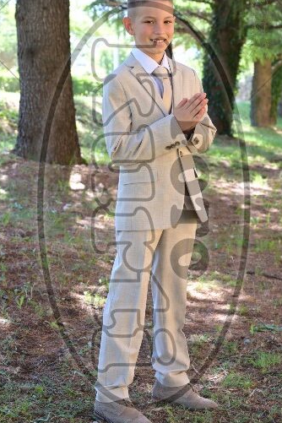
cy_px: 205
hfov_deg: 18.4
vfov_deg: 27.3
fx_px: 869
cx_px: 143
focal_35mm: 74
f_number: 5.6
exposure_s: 1/160
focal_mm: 57
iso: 640
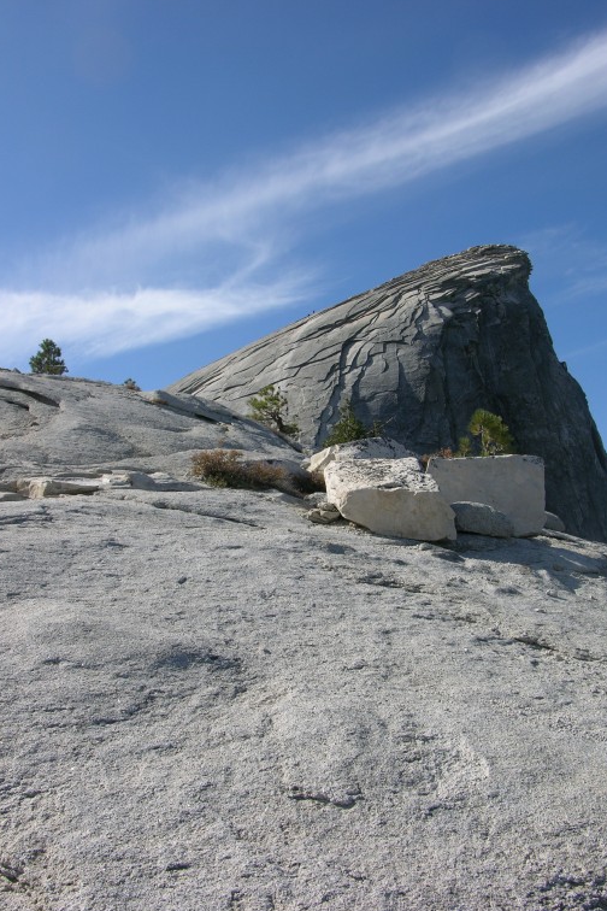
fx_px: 936
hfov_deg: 35.9
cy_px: 462
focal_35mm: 37
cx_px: 316
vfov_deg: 51.9
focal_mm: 8.9
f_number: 6.3
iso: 50
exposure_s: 1/265
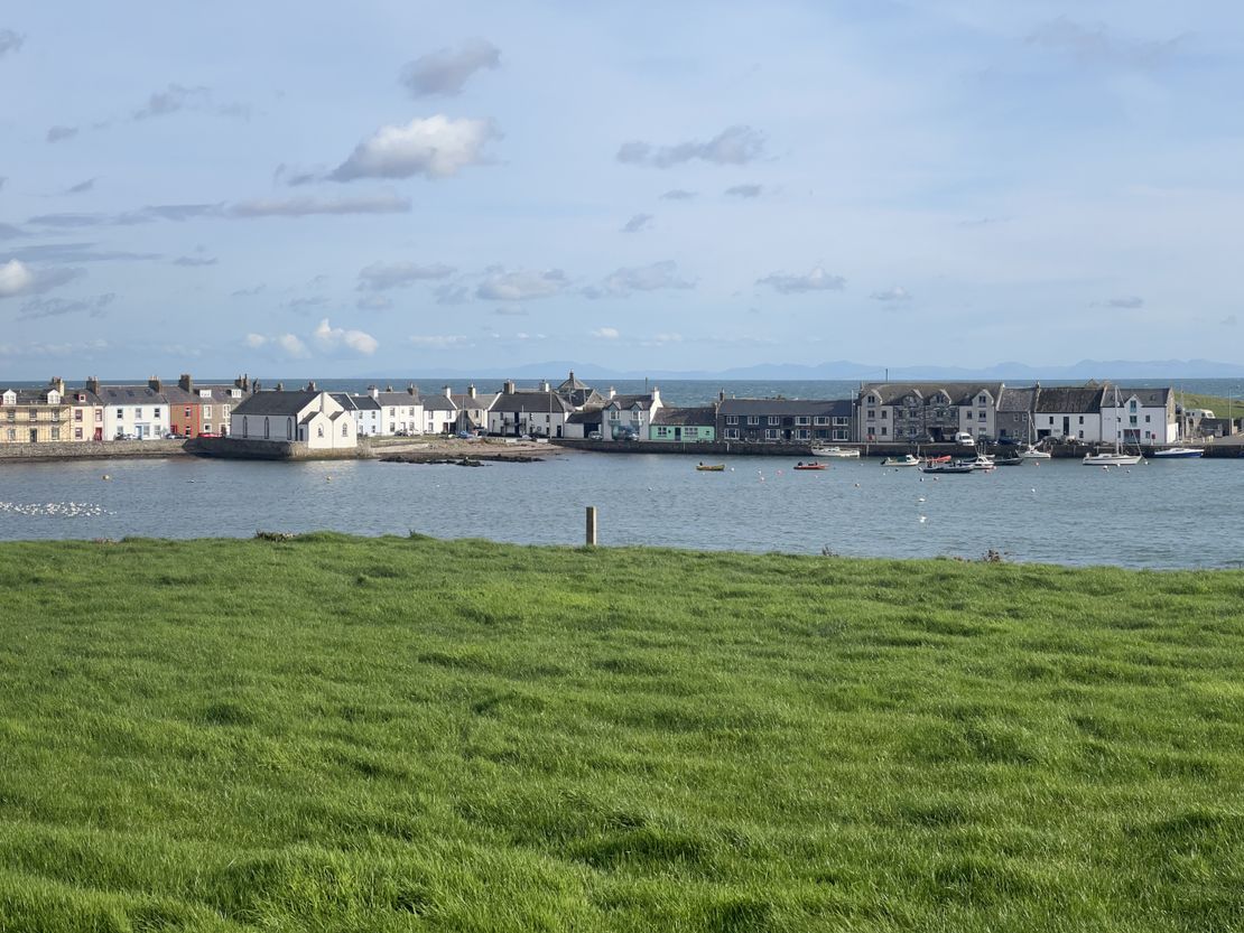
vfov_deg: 19.1
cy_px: 466
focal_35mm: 77
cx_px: 622
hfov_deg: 25.3
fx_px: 2768
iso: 80
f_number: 2.8
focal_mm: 9
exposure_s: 1/2538
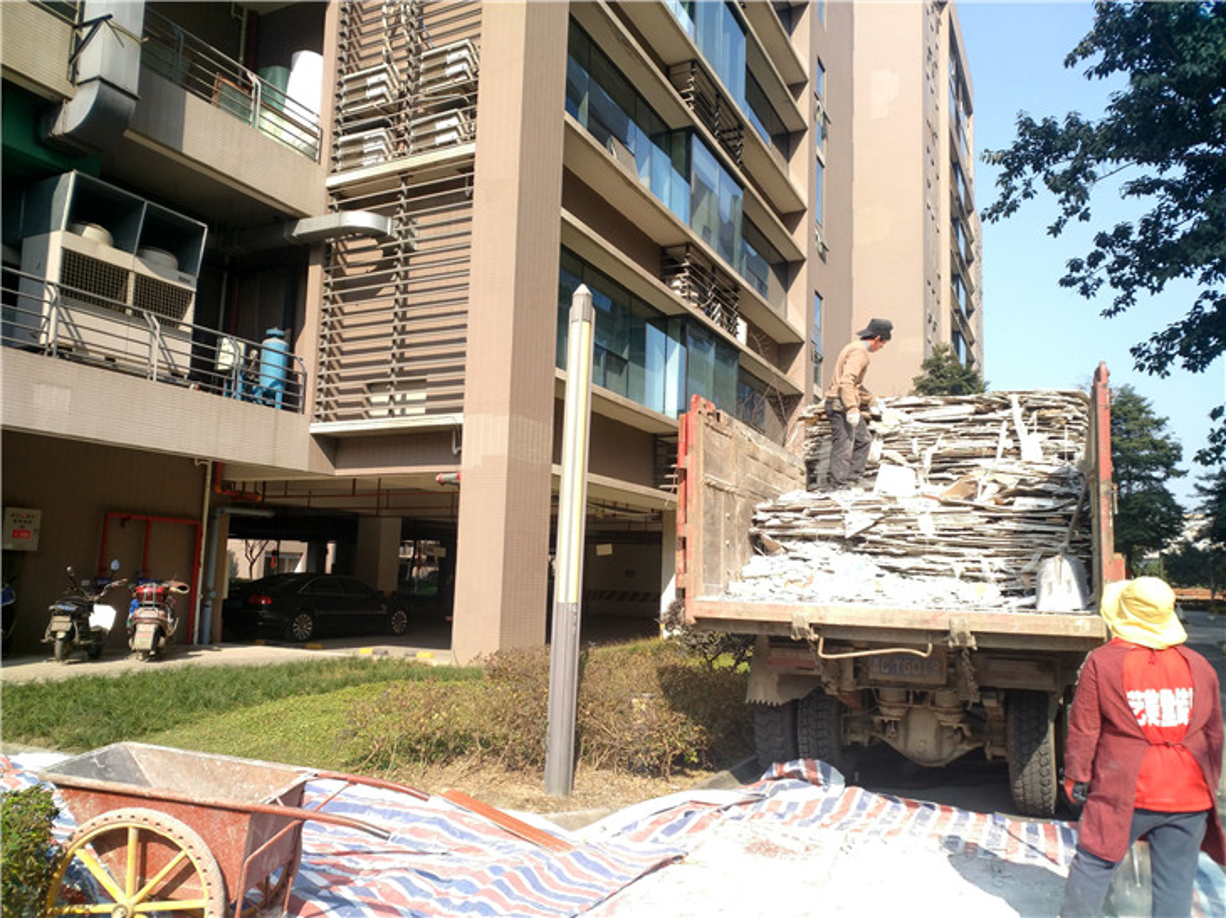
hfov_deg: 65.3
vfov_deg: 51.3
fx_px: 956
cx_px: 613
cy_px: 459
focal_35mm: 27
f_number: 2.2
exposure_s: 1/492
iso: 115
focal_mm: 4.73
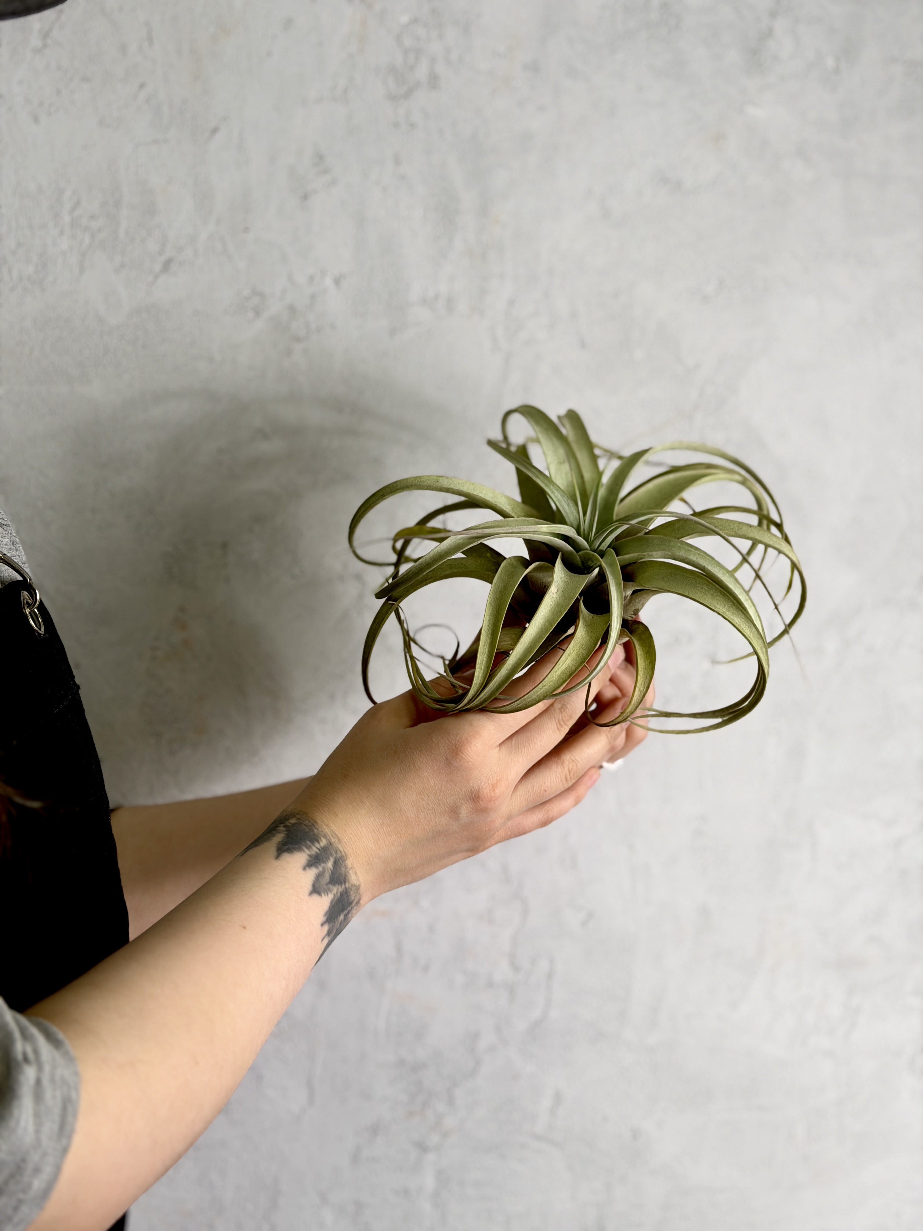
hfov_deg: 30.3
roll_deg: +0.5
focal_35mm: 48
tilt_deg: -6.2
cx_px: 462
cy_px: 616
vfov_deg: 39.7
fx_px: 1706
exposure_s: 1/427
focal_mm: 6.76
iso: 64
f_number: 1.78
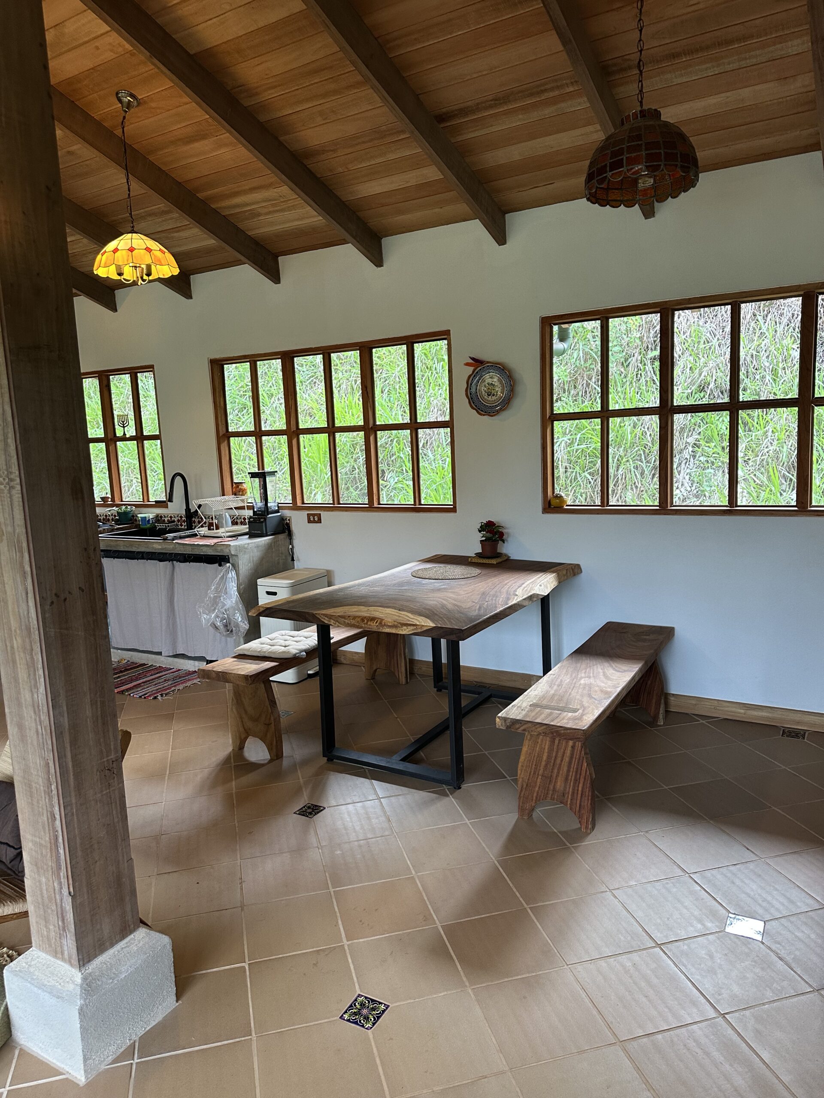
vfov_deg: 71.6
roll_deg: +1.6
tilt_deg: -8.1
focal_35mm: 24
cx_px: 412
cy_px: 549
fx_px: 762
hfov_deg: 56.8
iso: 200
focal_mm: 6.86
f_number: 1.78
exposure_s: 1/60
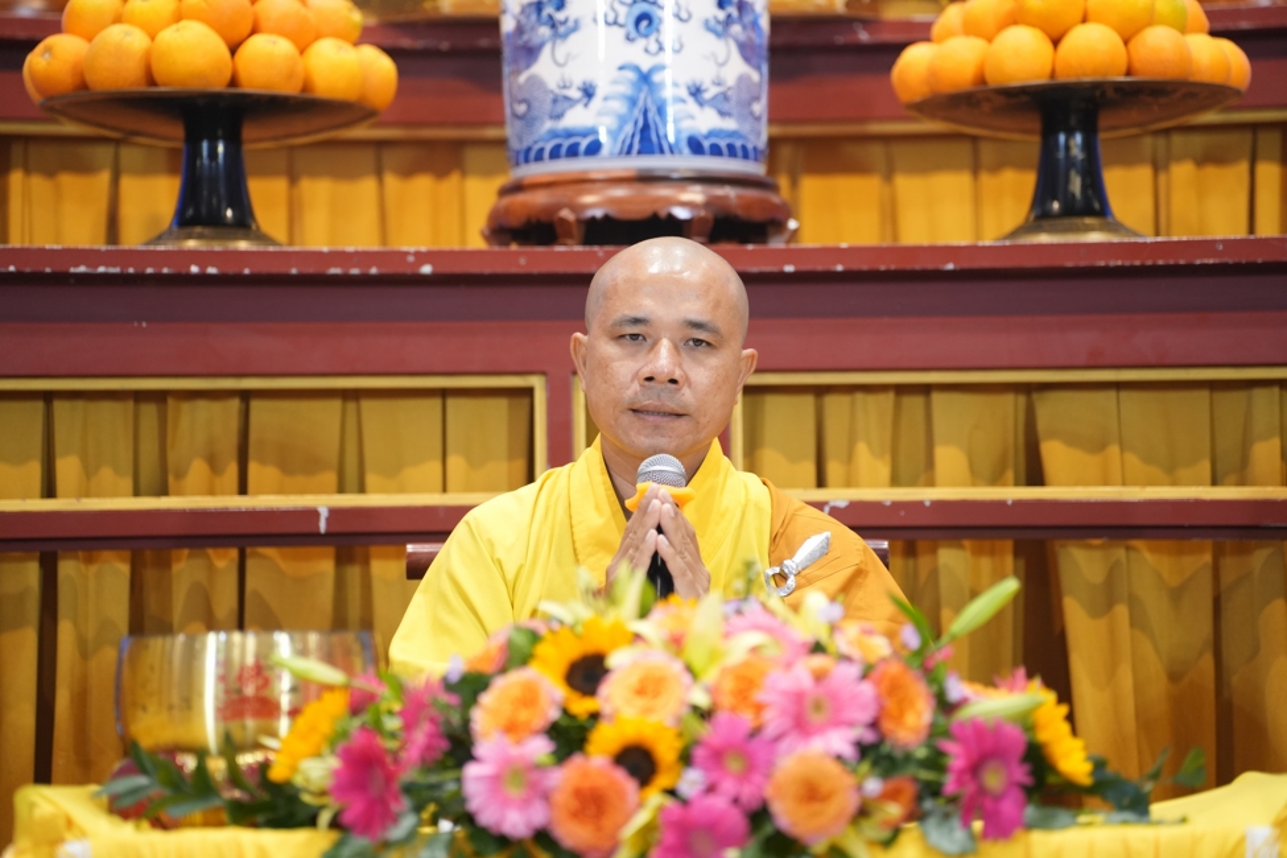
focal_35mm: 150
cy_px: 429
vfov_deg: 9.1
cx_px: 644
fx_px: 5362
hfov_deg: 13.7
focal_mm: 150
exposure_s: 1/160
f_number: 2.8
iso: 2000
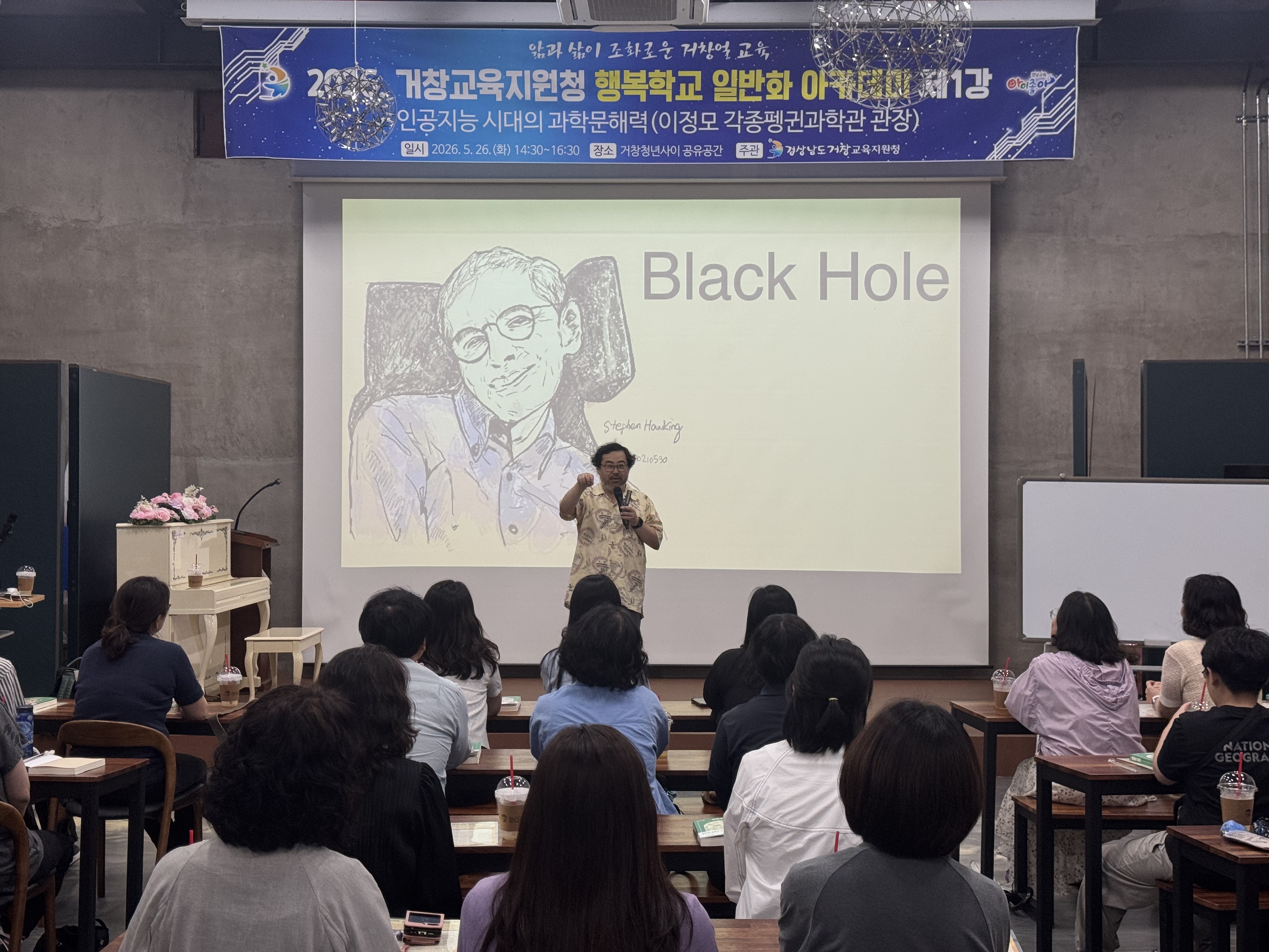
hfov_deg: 39.7
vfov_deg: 30.3
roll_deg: +0.4
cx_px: 634
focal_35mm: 48
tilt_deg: -0.3
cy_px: 476
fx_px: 1760
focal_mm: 6.76
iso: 80
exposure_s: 1/120
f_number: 1.78
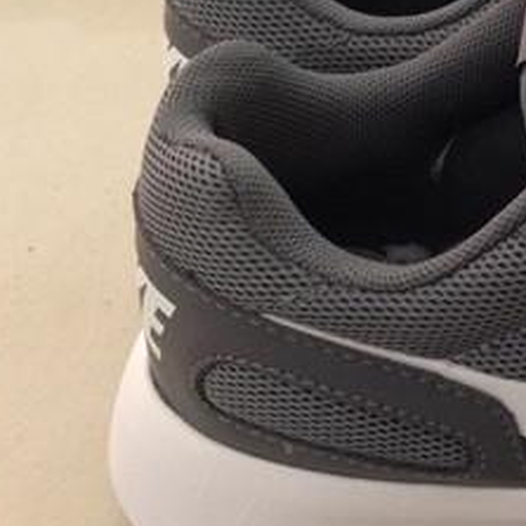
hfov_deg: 18.3
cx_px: 719
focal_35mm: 87
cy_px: 295
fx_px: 1496
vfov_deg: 19.9
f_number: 2.4
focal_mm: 4.12
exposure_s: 1/20
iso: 200
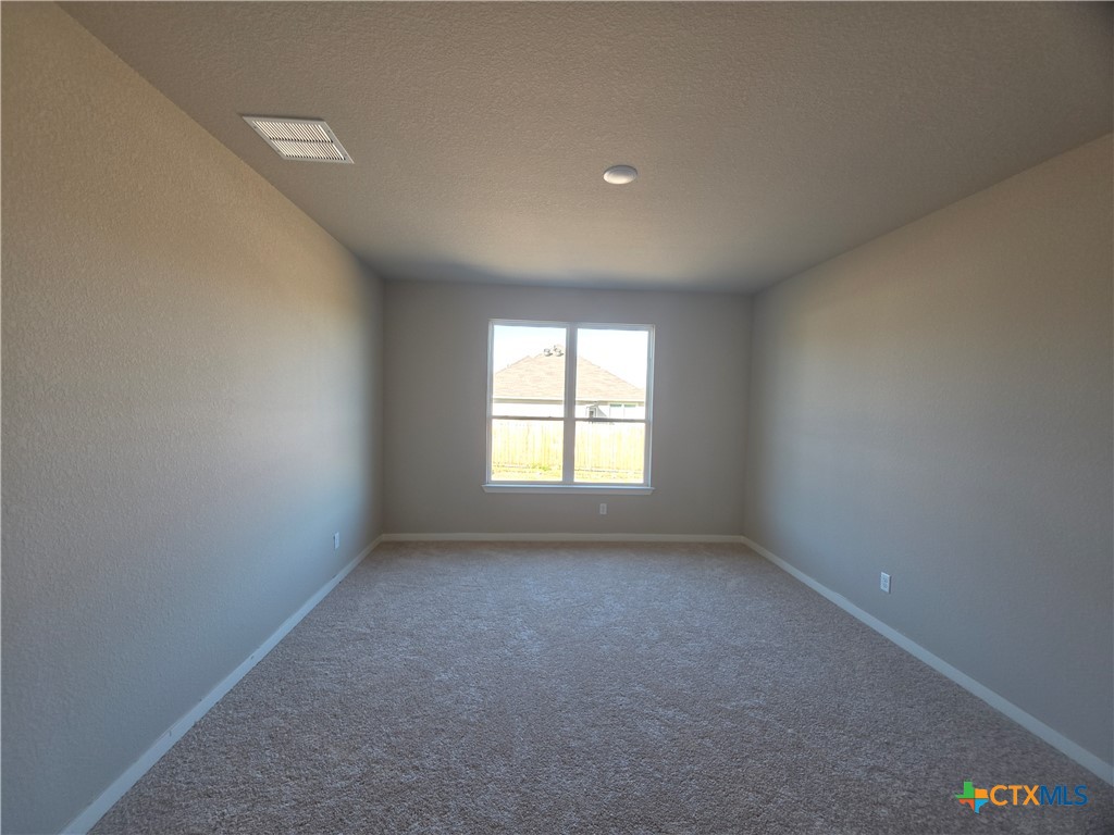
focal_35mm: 13
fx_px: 418
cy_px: 418
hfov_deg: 106.2
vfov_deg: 89.9
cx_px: 557
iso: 64
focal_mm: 2.2
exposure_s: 1/120
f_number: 1.9
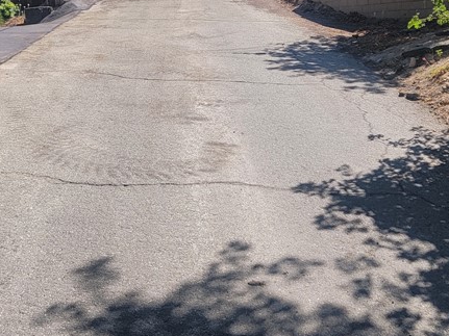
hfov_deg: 33.3
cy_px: -33
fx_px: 739
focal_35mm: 57
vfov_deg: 24.0
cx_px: 131
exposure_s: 1/516
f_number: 1.8
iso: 16
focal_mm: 6.7
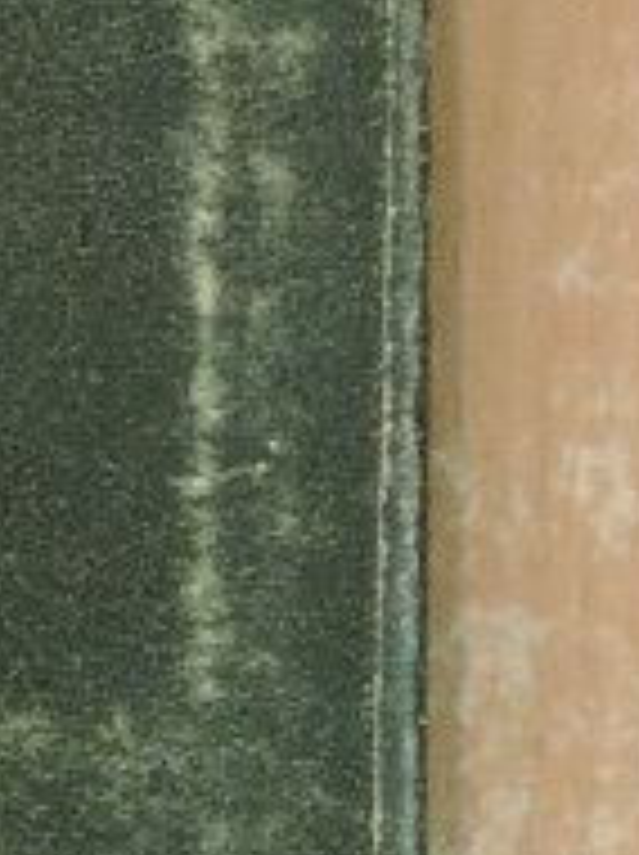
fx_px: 5822
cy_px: 1030
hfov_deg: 6.3
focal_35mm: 236
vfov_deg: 8.3
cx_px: -18
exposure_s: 1/80
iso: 1600
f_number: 3.9
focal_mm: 12.4
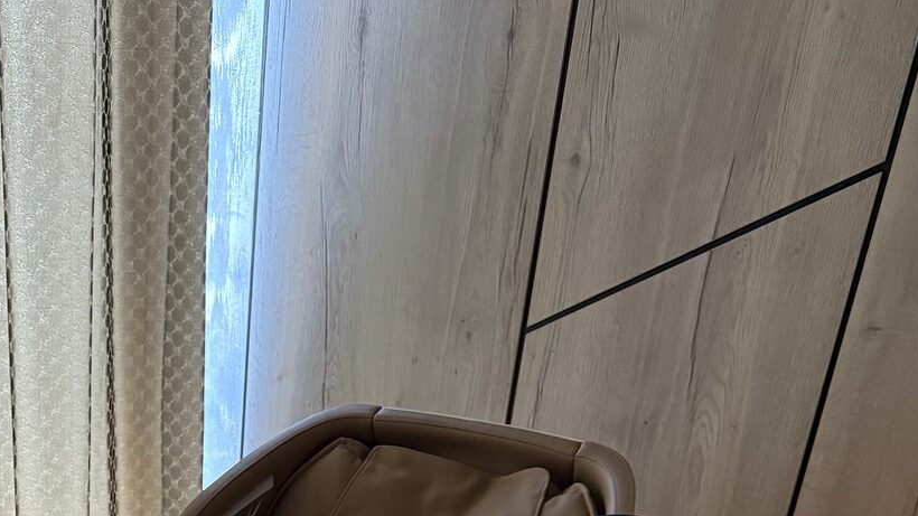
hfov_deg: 39.7
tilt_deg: -30.6
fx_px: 1241
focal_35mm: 51
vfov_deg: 19.3
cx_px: 250
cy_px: 857
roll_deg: -3.6
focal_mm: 6.76
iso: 800
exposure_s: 1/47
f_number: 1.78
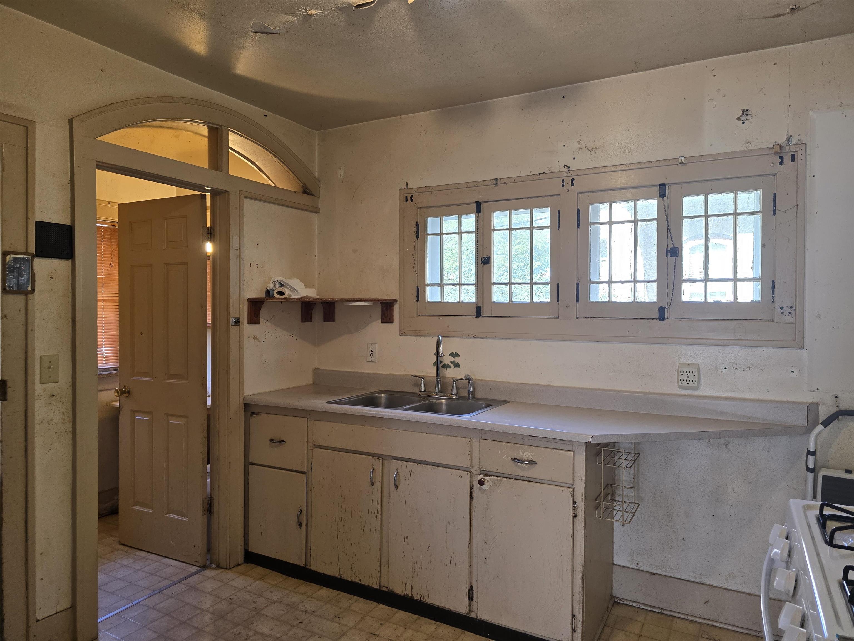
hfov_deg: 73.9
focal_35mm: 23
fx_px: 567
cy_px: 320
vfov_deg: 58.9
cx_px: 427
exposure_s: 1/120
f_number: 1.7
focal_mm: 6.3
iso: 125
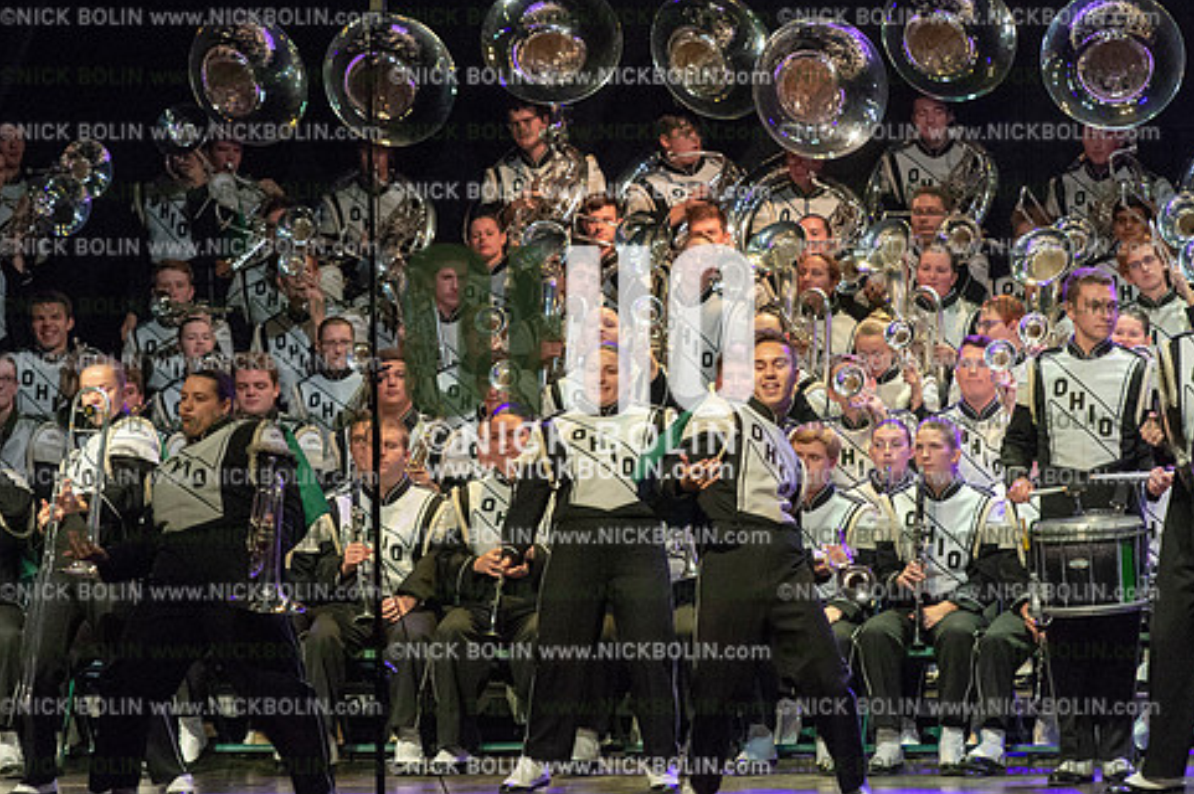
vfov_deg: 5.7
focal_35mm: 241
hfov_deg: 8.5
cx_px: 578
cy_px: 362
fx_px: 7987
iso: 8000
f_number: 5.6
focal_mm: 200
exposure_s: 1/400
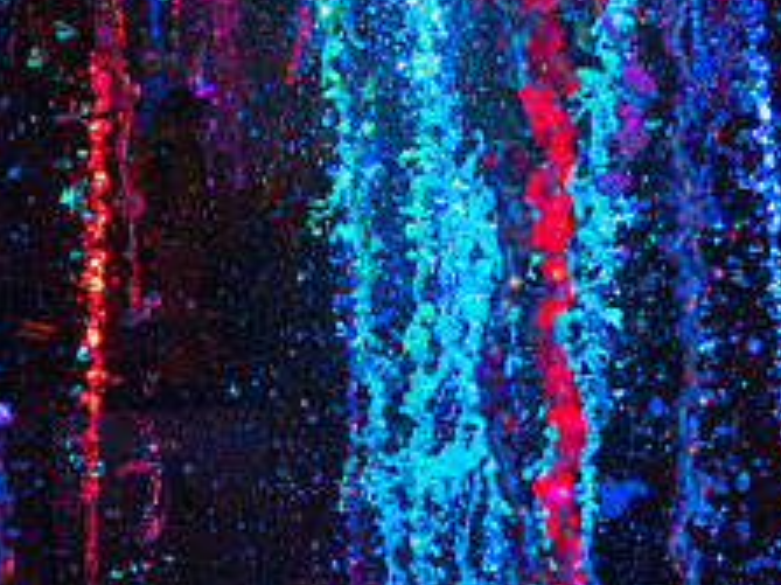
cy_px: 217
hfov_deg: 8.2
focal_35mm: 242
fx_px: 5457
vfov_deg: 6.1
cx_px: 553
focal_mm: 35
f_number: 2.8
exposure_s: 1/2500
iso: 5000
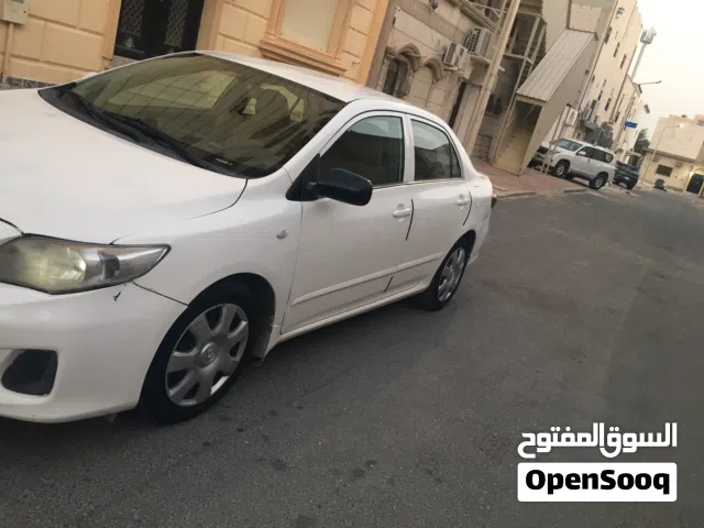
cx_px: 352
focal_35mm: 29
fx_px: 590
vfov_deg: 48.2
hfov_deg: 61.7
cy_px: 264
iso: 100
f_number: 2.2
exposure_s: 1/33
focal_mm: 4.15
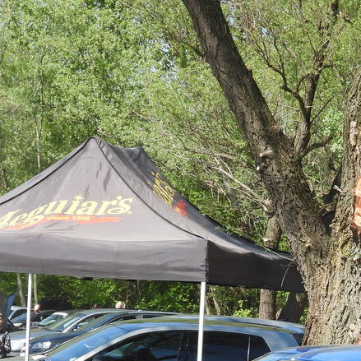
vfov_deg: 7.9
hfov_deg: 7.9
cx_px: 315
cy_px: 345
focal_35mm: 220
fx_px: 2596
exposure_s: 1/500
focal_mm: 16.3
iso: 100
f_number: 3.5
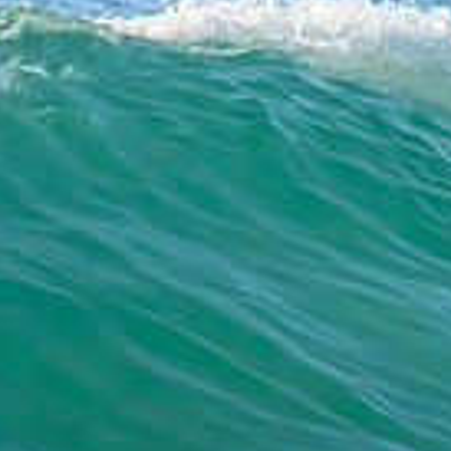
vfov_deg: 0.5
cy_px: 158
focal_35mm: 3708
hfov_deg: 0.5
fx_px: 54657
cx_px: 1199
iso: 1800
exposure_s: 1/2000
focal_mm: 800
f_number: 11
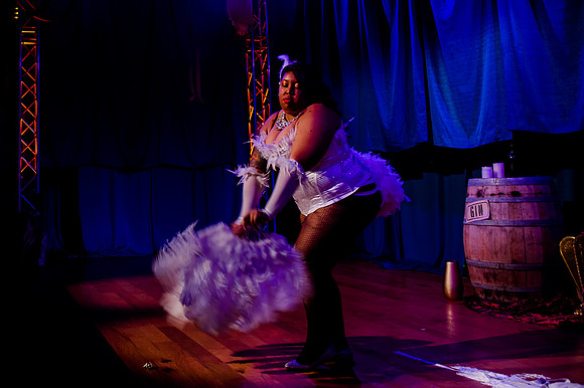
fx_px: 611
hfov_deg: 48.6
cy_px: 114
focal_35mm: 38
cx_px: 127
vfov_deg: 34.8
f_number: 3.5
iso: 800
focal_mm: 24
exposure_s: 1/25
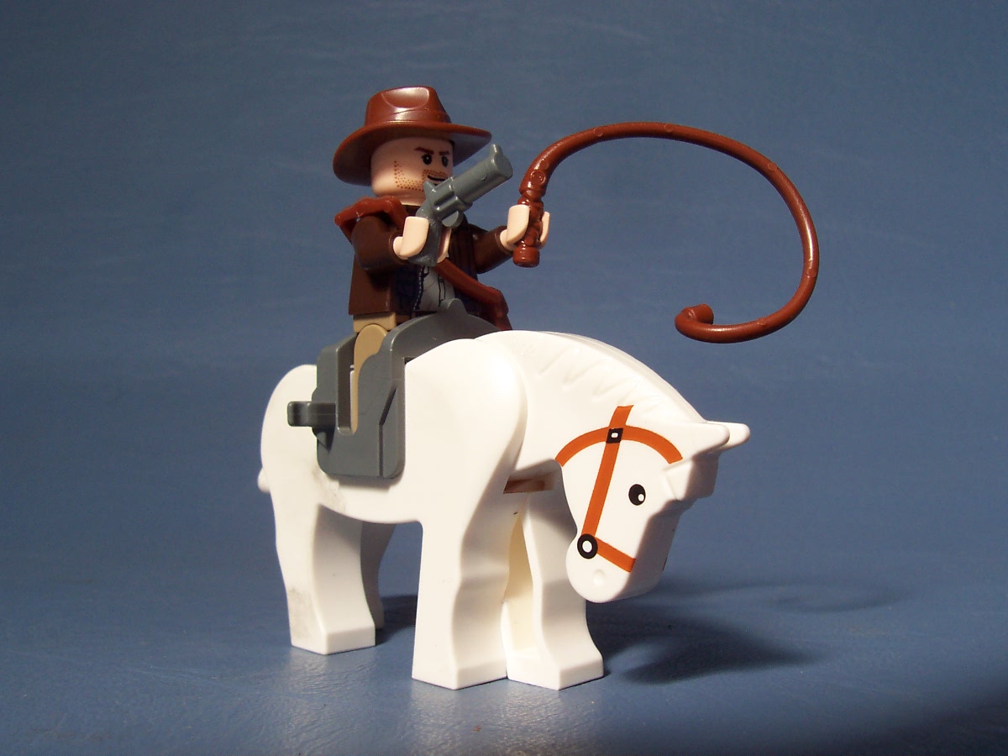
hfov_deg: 50.1
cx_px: 504
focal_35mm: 37
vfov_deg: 38.7
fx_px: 1077
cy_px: 378
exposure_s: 1/125
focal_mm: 5.6
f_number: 5.6
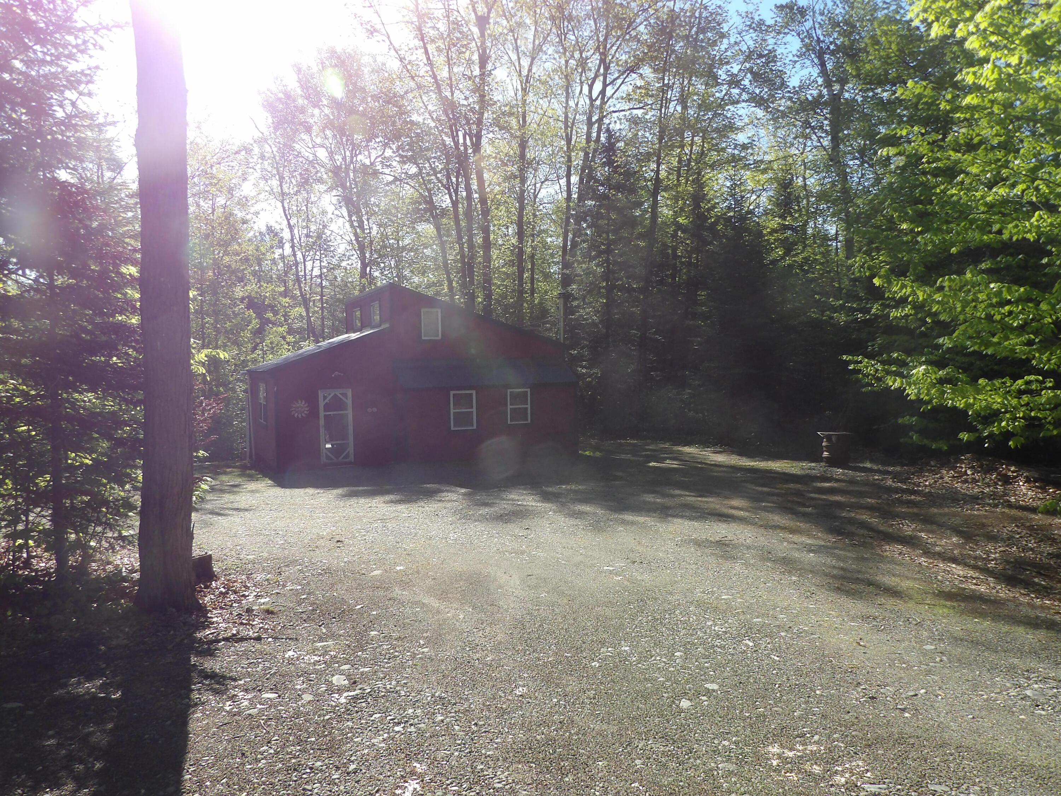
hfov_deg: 71.6
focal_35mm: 24
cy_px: 398
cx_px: 530
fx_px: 736
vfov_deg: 56.8
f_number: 3.2
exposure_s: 1/609
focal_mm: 4.3
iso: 100
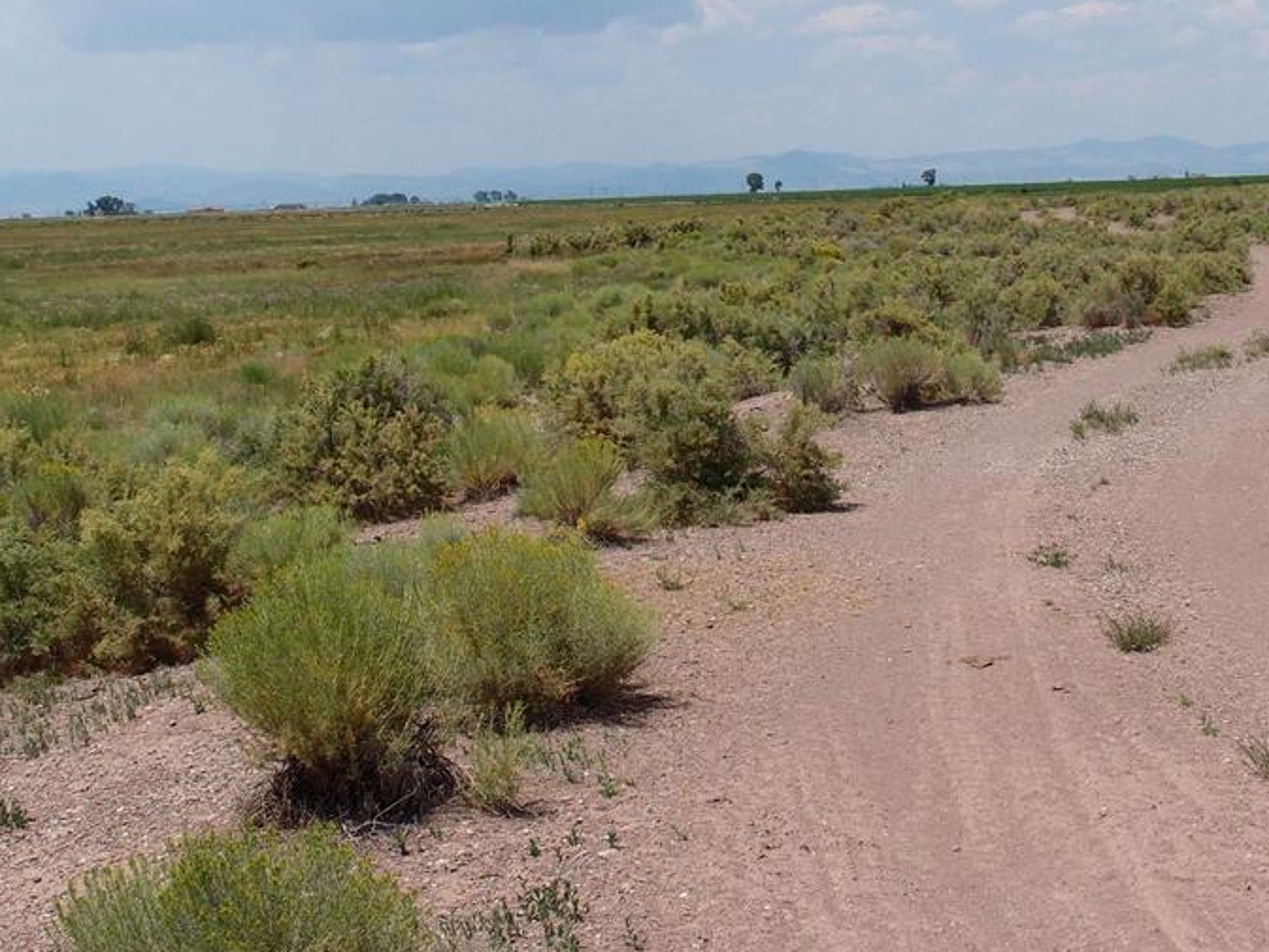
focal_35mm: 70
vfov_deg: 20.9
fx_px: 2567
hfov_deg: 27.7
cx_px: 737
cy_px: 294
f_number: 5.6
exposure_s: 1/800
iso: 100
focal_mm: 9.87
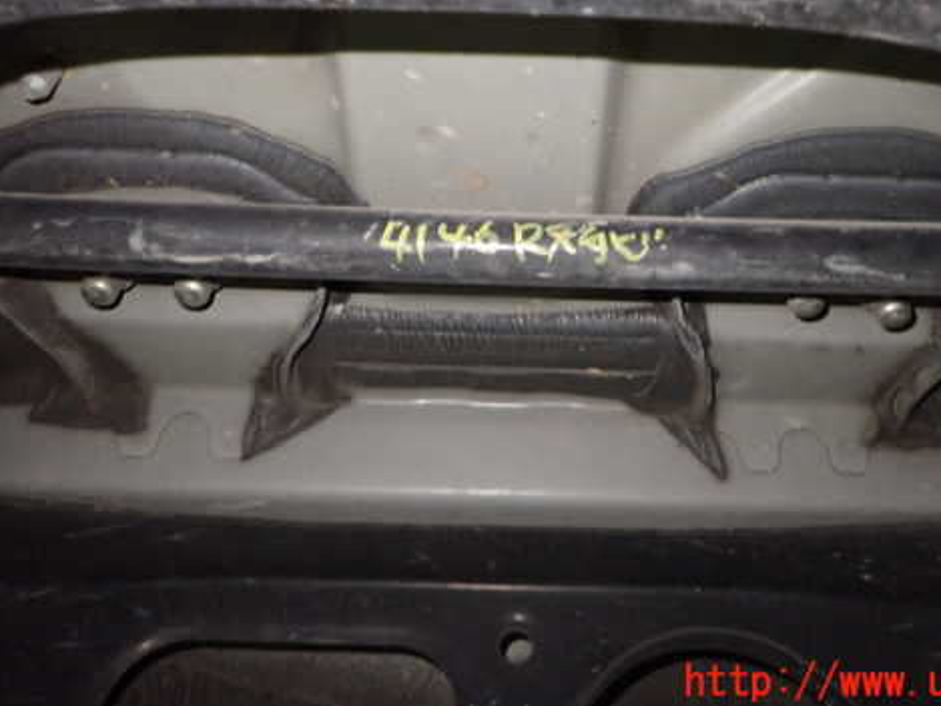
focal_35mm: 32
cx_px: 536
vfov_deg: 43.8
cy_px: 257
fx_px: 870
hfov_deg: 56.6
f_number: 2
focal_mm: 4.5
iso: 800
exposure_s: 1/30
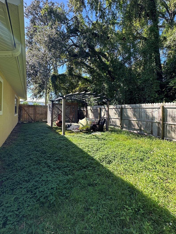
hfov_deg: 78.0
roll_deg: -1.5
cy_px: 112
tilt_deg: +0.3
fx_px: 108
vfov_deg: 94.4
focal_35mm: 16
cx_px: 82
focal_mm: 2.22
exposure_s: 1/308
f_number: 2.2
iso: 50
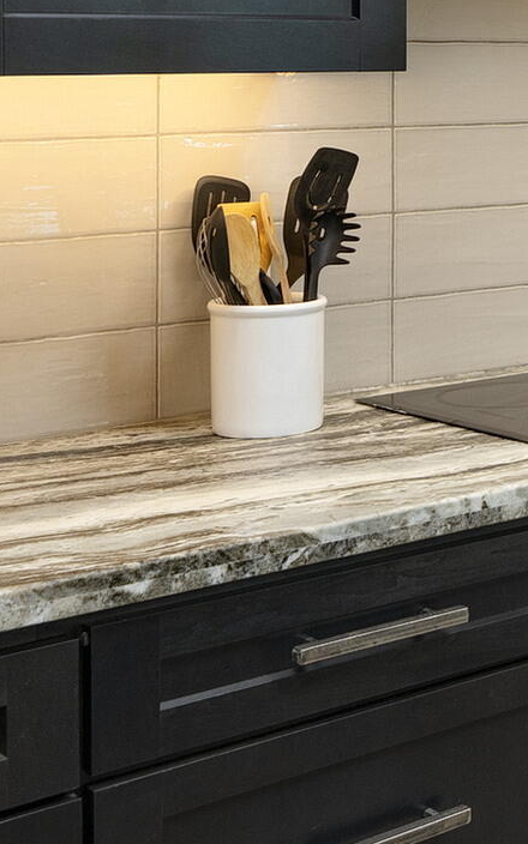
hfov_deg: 15.0
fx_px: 1773
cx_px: 913
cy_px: 62
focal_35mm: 77
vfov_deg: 25.8
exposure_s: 1/15
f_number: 7.1
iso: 200
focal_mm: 19
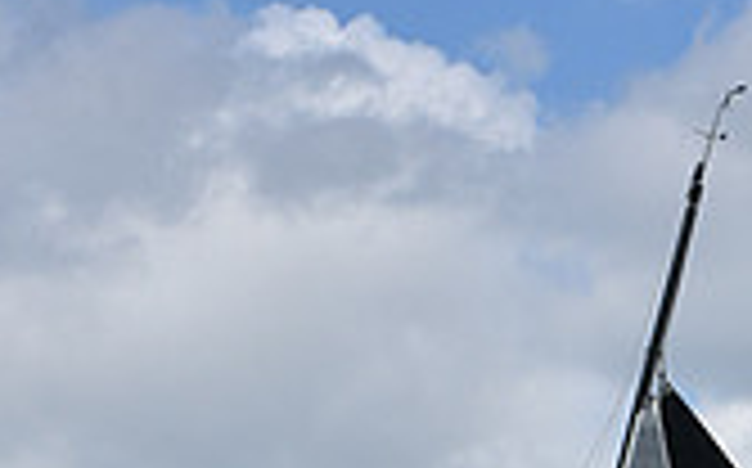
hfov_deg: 6.0
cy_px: 1242
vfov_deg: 3.7
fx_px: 7125
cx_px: 615
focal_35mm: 348
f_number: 9
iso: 320
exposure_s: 1/1000
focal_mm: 98
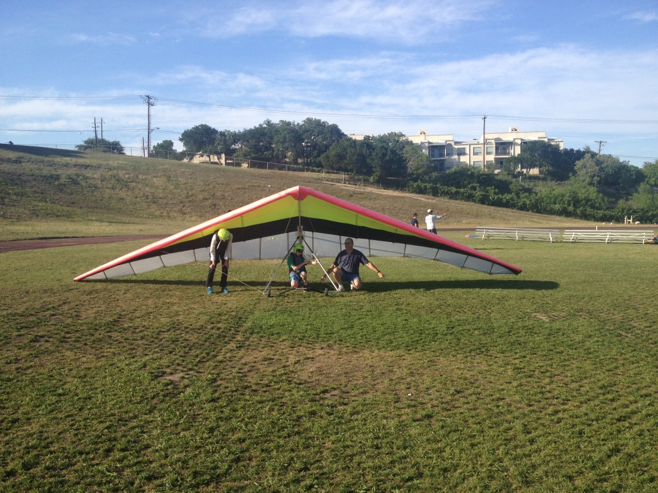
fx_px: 665
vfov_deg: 40.7
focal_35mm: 35
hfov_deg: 52.6
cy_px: 246
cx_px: 329
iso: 50
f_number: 2.4
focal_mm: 4.28
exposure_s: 1/1284
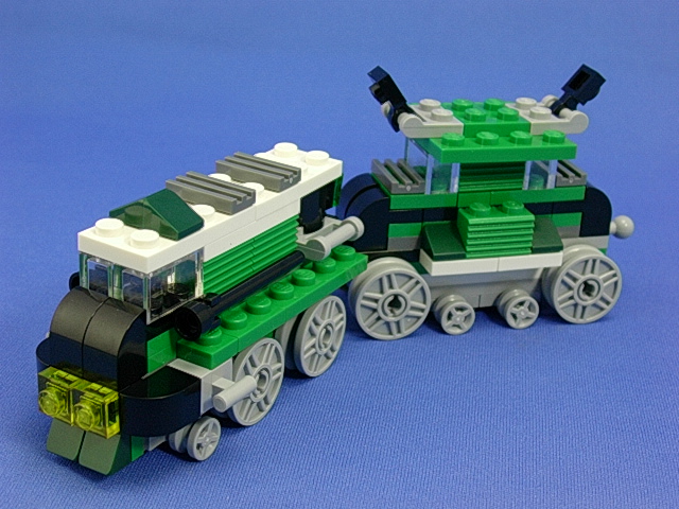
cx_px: 340
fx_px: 1177
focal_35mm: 60
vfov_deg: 24.4
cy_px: 254
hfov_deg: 32.2
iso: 70
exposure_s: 1/14.6
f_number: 3.4
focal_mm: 9
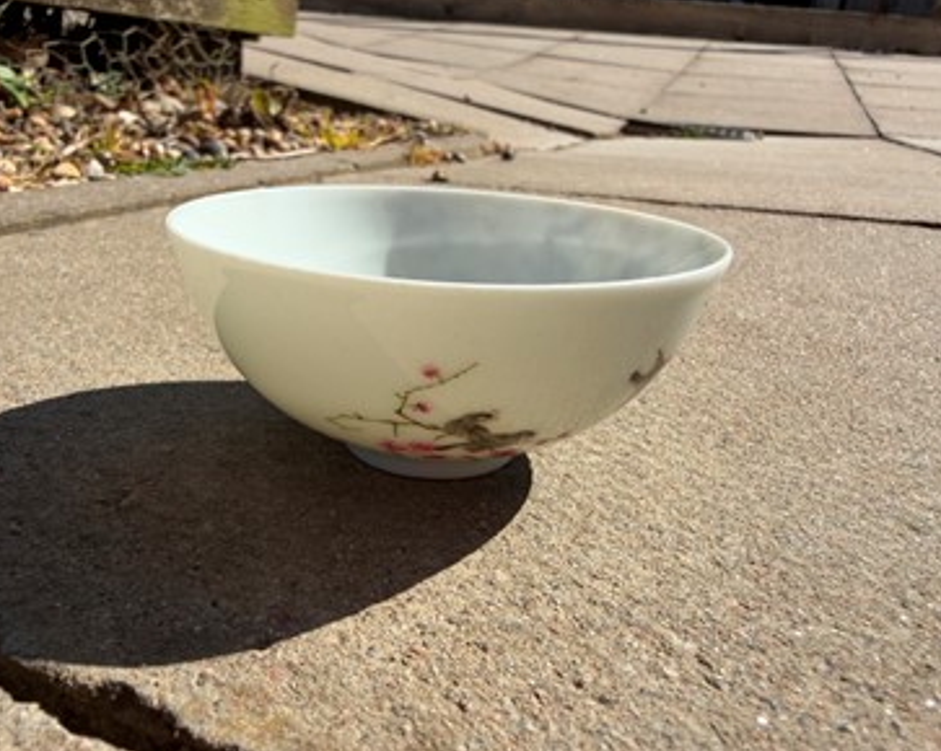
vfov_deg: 51.5
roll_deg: -3.6
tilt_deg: -20.1
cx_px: 454
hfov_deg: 62.2
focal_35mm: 28
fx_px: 779
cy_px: 373
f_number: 2.2
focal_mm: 2.22
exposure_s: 1/879
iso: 16
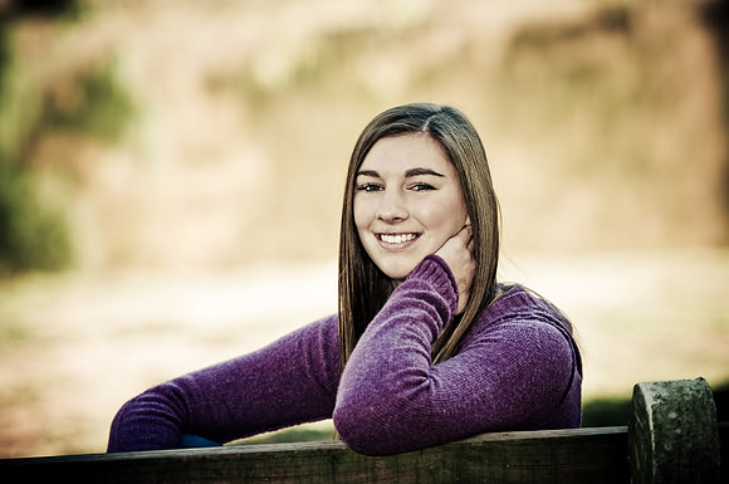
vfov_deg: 7.3
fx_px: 3792
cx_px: 364
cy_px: 242
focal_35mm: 188
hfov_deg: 11.0
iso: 100
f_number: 2.8
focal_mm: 125
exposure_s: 1/250
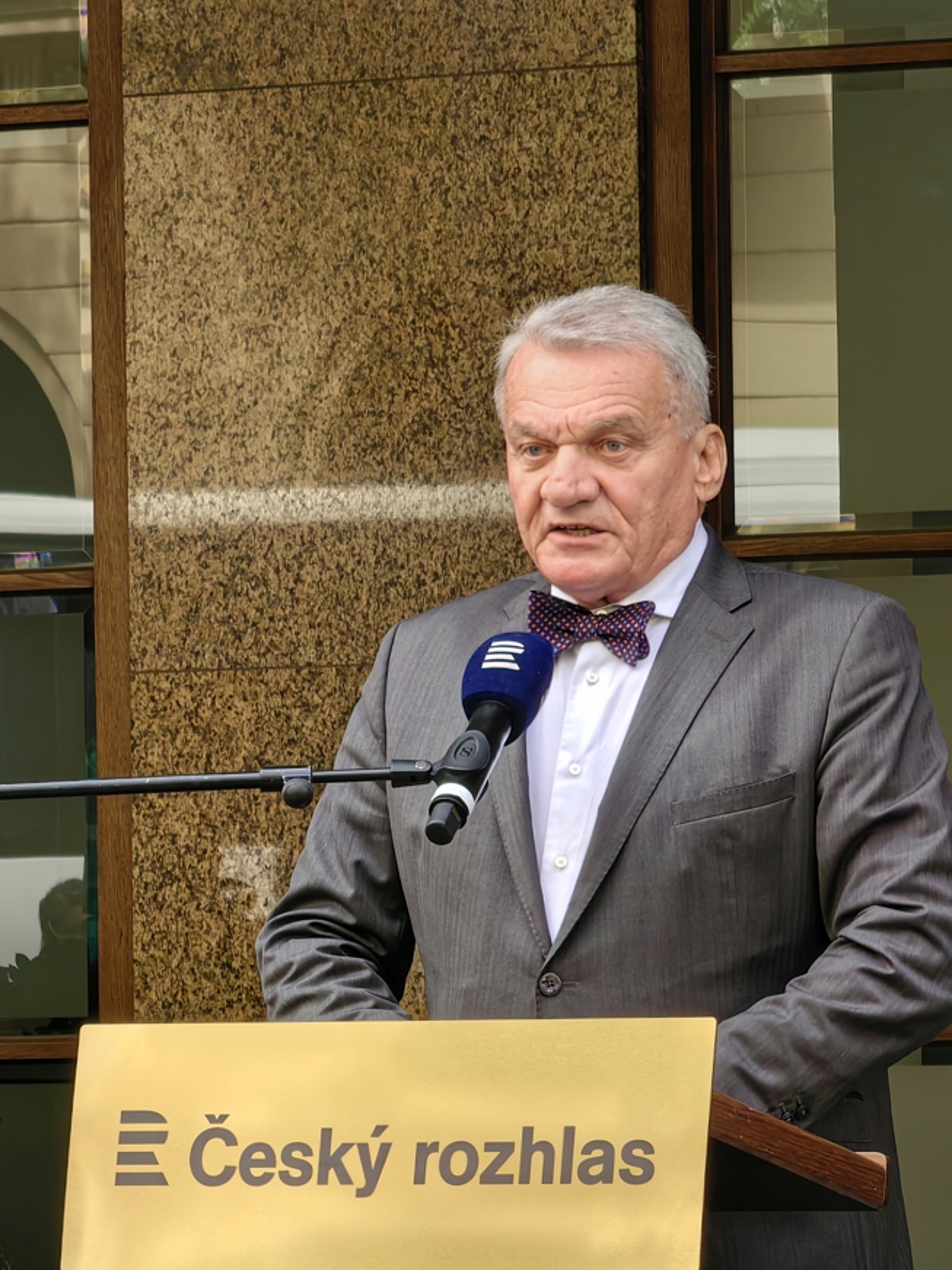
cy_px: 656
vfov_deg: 7.5
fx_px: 9646
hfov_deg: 5.6
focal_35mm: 263
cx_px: 459
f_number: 3.5
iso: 64
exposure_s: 1/98.6
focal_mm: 16.85
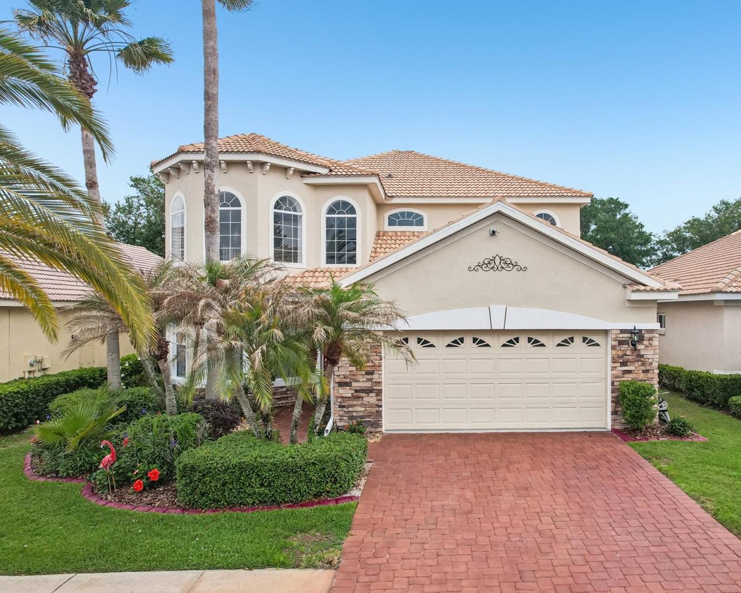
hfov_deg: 67.4
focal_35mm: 25
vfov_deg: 56.8
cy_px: 295
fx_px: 548
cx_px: 446
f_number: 2.8
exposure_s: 1/1250
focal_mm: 8.4
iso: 400
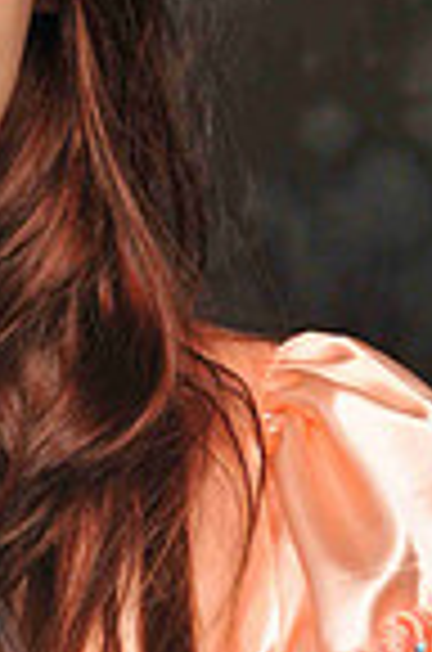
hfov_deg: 3.7
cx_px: -205
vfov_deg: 5.6
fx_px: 6728
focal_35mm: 372
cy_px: 225
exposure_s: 1/125
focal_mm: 80
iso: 200
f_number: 5.6
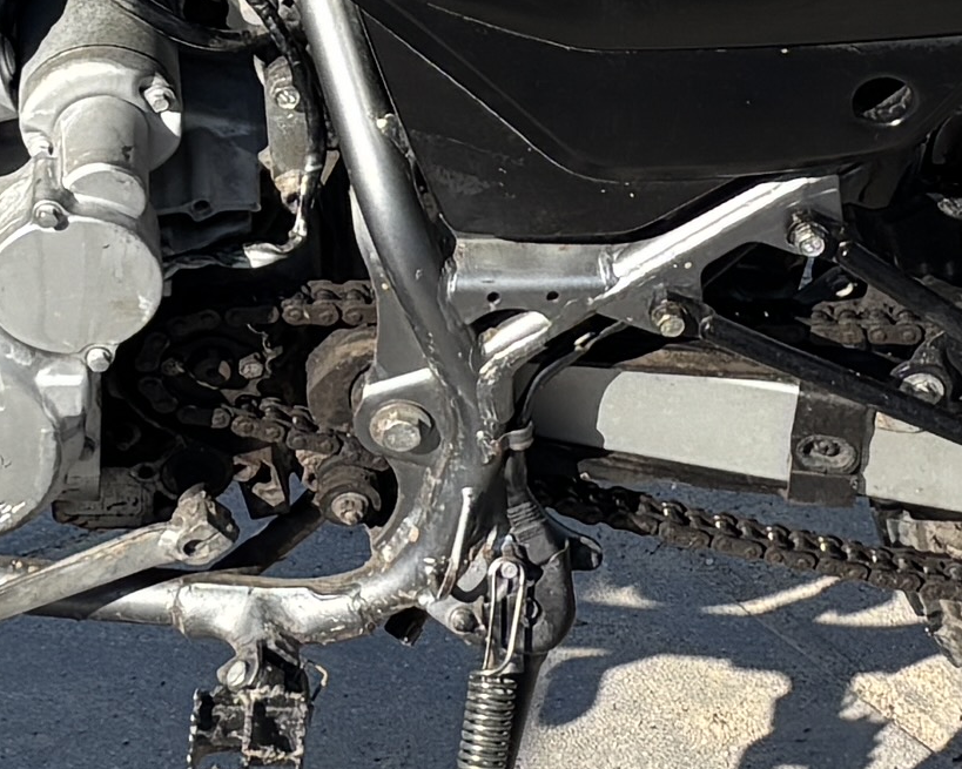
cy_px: 209
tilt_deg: -28.4
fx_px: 5039
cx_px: 530
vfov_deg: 8.7
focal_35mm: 177
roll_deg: -0.5
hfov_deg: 10.9
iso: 50
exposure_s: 1/1642
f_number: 1.6
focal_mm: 5.96
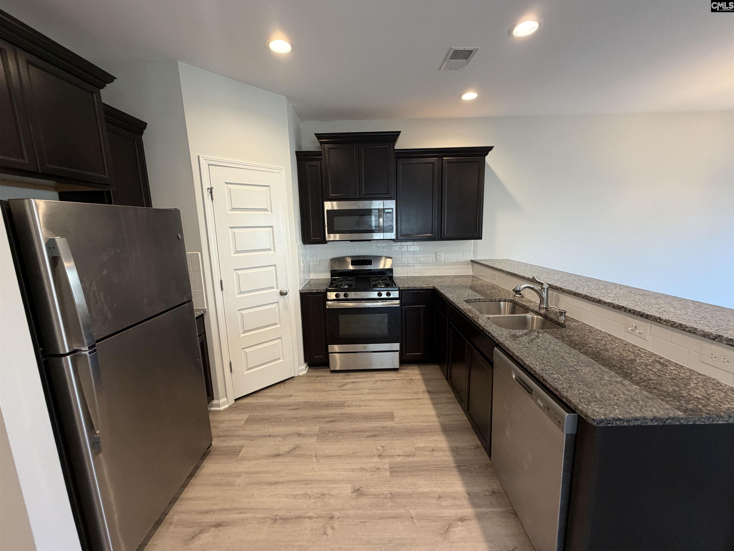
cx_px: 367
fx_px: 297
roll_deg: +2.4
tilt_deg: -8.9
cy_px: 276
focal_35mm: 14
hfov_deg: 102.1
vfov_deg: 85.7
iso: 200
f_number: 2.2
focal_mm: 2.22
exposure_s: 1/60
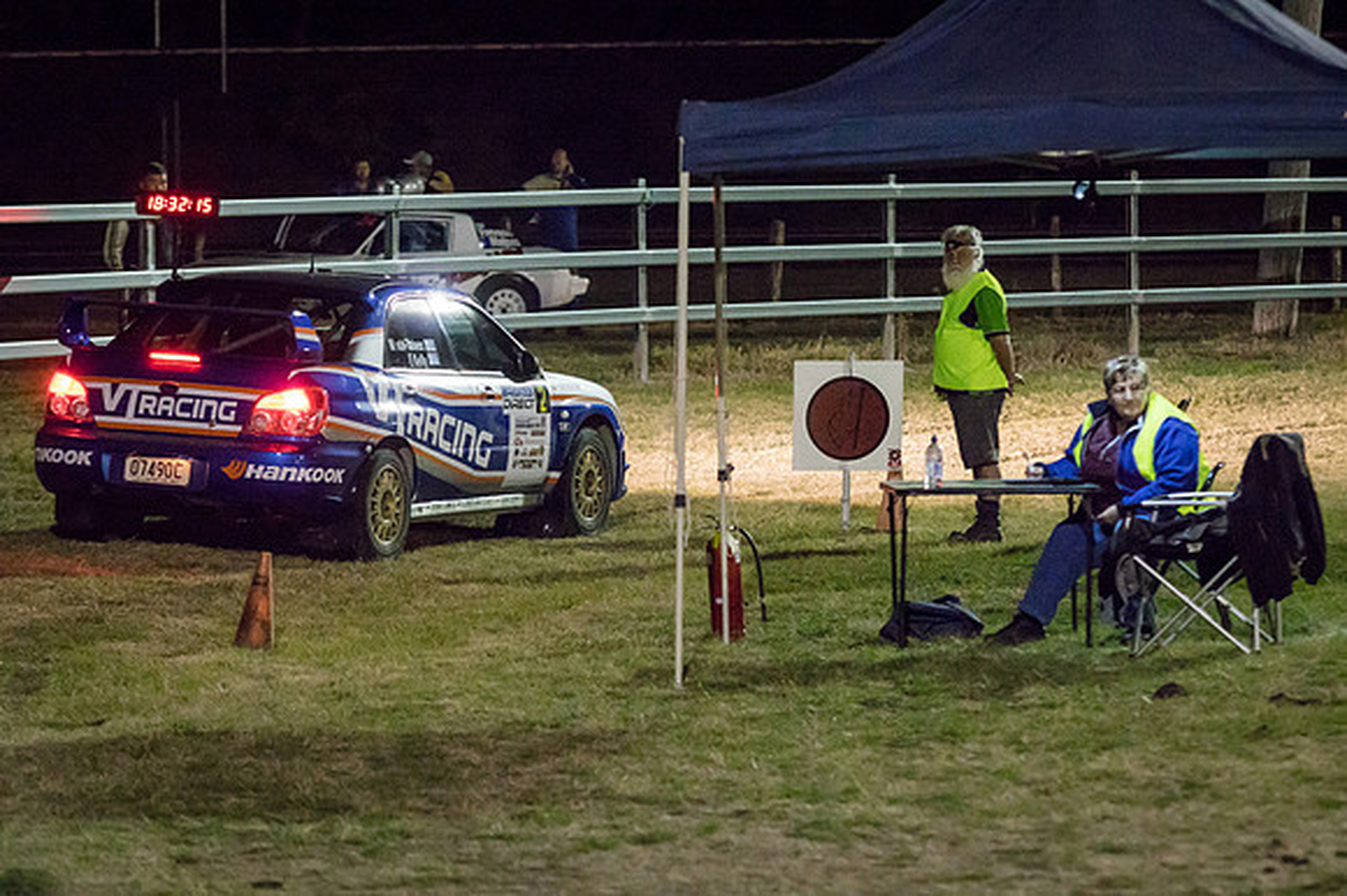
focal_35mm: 192
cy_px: 448
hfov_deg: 10.7
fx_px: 7180
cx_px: 674
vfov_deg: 7.1
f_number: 3.2
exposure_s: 1/200
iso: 6400
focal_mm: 128
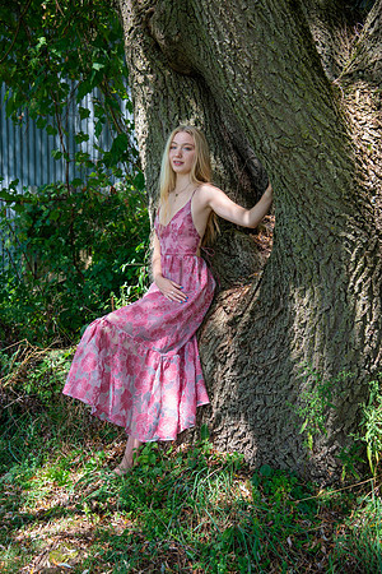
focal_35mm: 55
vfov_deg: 36.2
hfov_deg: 24.6
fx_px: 875
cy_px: 287
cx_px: 191
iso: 320
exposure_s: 1/160
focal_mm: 55
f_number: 5.6
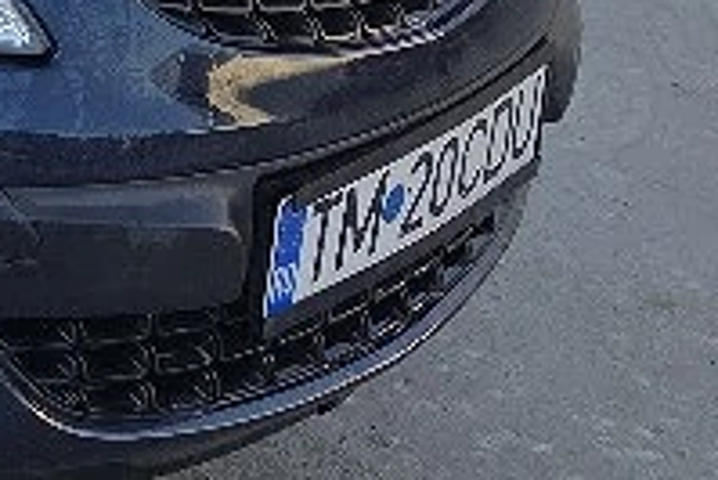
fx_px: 2395
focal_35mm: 120
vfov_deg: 11.2
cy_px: -101
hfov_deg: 14.3
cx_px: -700
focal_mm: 5.4
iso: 80
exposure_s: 1/3333
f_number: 1.8
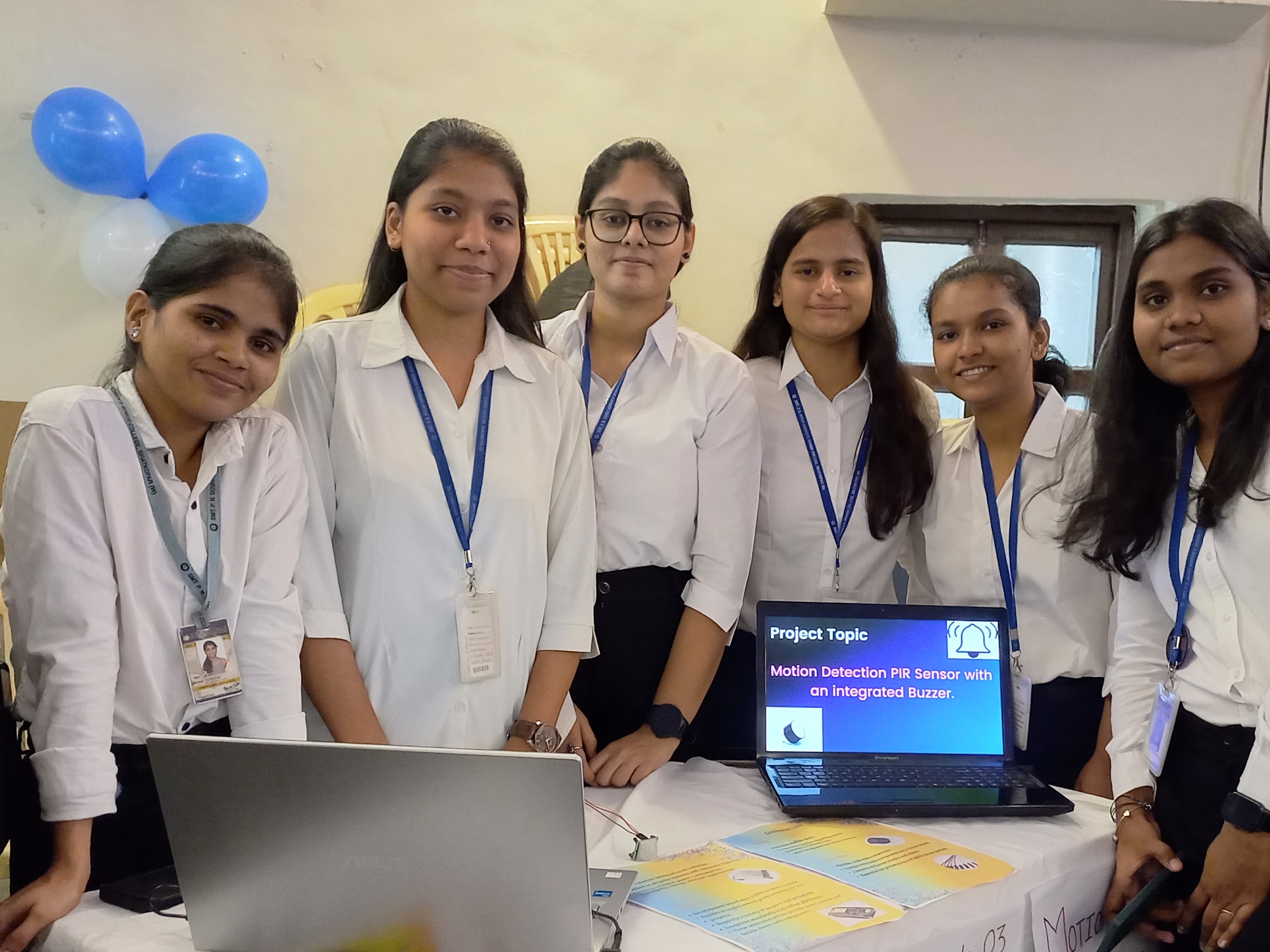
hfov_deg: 48.8
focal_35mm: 38
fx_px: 1394
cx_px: 732
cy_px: 565
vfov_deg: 37.6
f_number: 1.8
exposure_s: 1/20
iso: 1000
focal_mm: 4.65
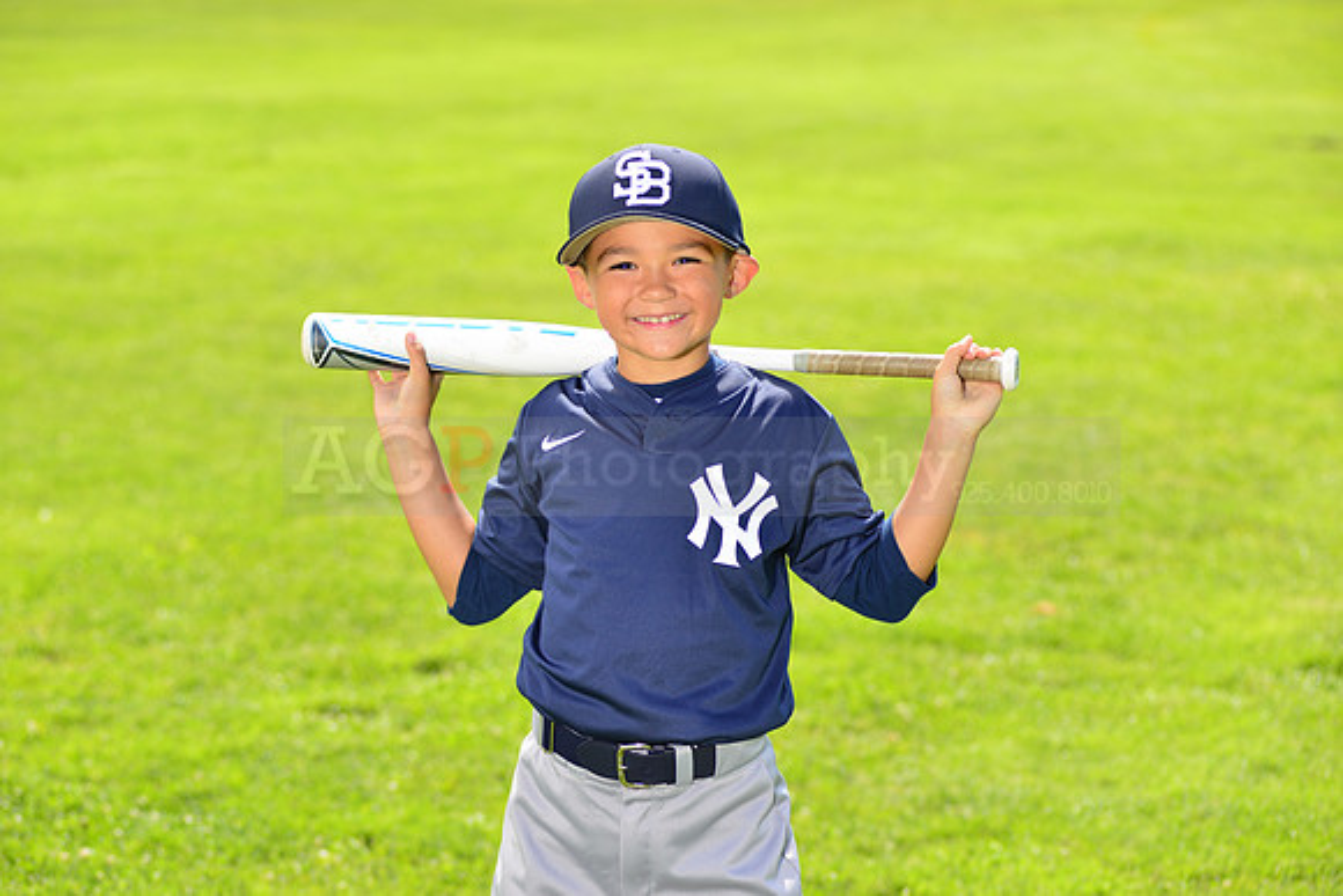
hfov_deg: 20.4
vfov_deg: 13.7
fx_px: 3731
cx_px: 672
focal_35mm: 100
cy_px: 448
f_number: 5
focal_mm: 100
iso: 100
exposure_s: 1/250
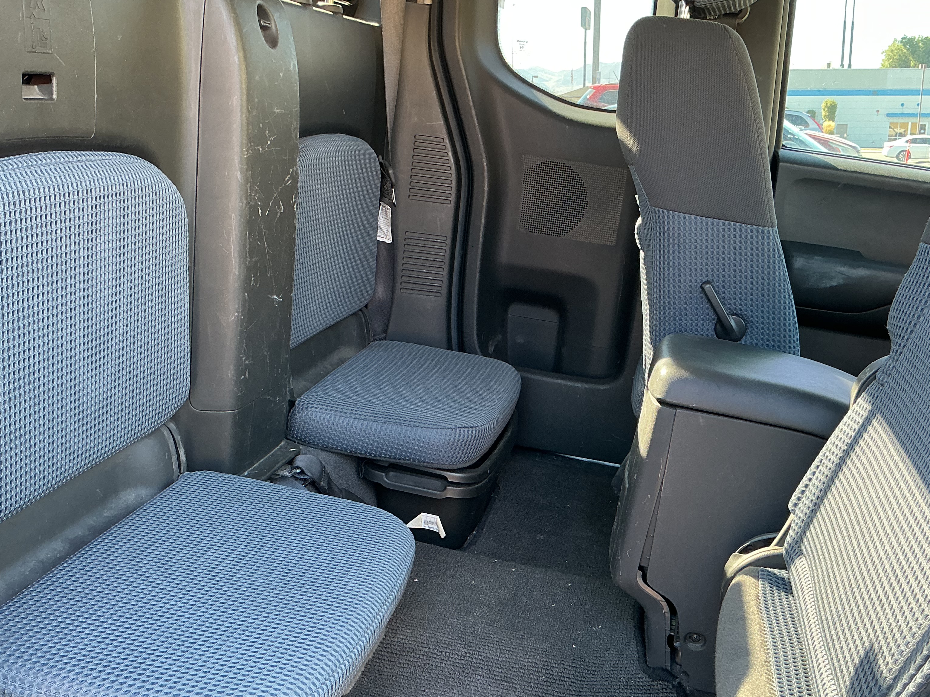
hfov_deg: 48.9
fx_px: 1021
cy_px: 392
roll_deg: +0.0
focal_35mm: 38
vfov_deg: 37.7
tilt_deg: -15.2
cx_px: 504
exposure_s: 1/60
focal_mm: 3
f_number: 1.8
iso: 50
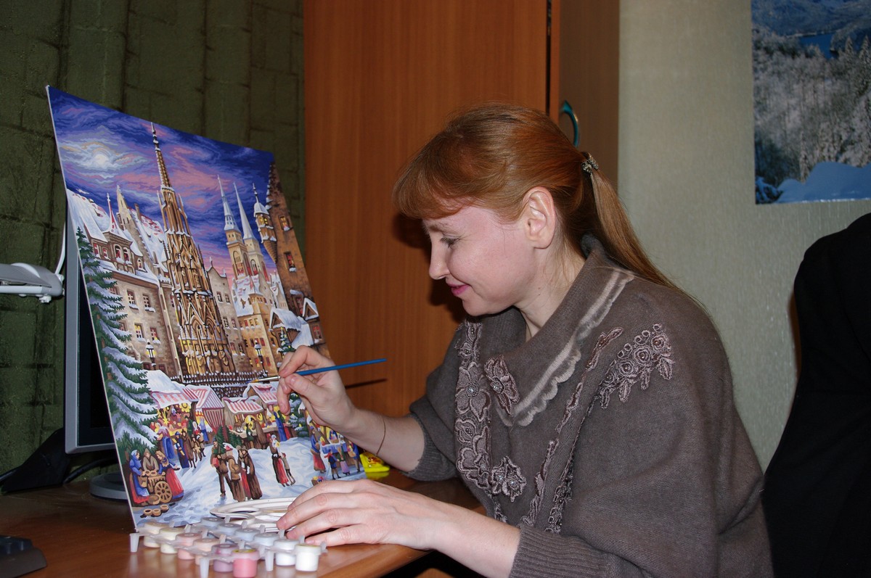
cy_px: 289
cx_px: 436
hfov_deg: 49.2
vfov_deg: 33.8
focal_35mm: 39
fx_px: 951
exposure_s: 1/45
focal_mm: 26.25
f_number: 4.5
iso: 400
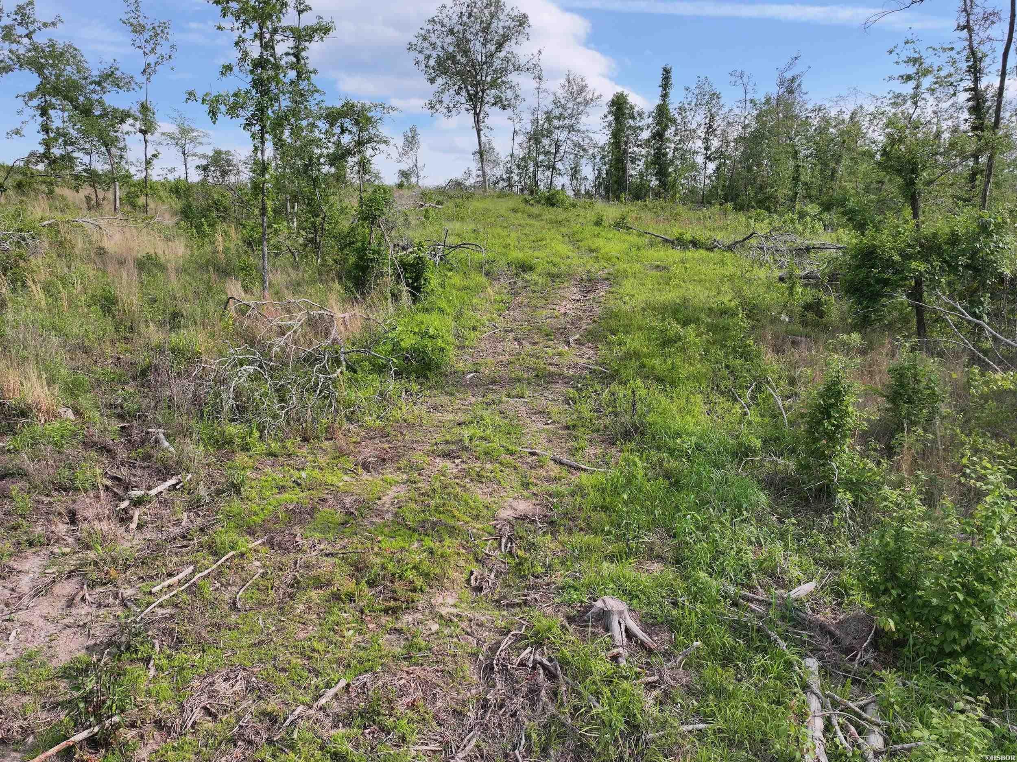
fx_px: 705
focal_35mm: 24
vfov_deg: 56.8
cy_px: 381
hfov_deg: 71.6
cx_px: 508
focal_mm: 12.29
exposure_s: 1/1600
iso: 170
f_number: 2.8
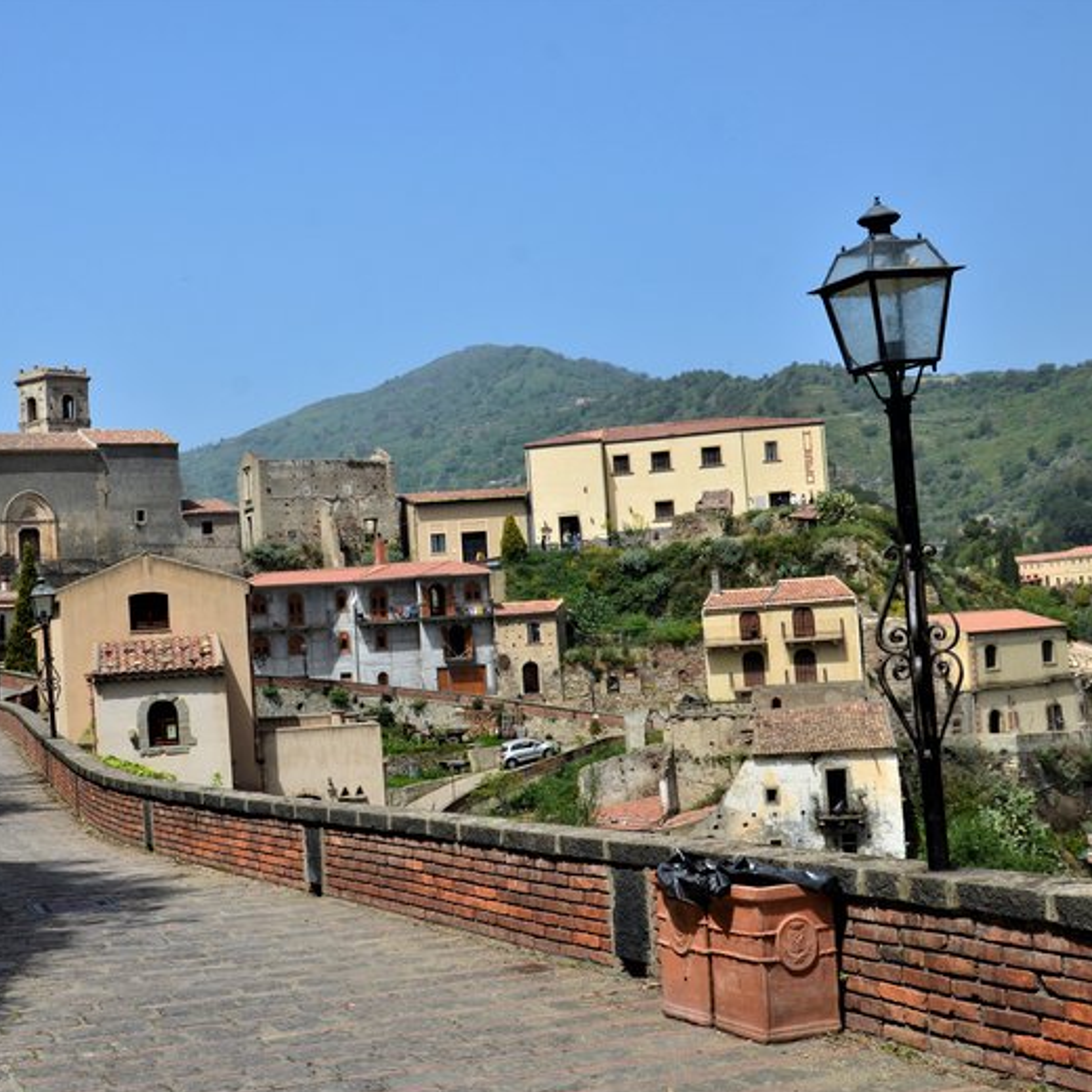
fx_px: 1677
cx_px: 355
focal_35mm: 47
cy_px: 546
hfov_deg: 35.7
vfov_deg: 36.1
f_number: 10
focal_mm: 24
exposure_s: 1/250
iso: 250
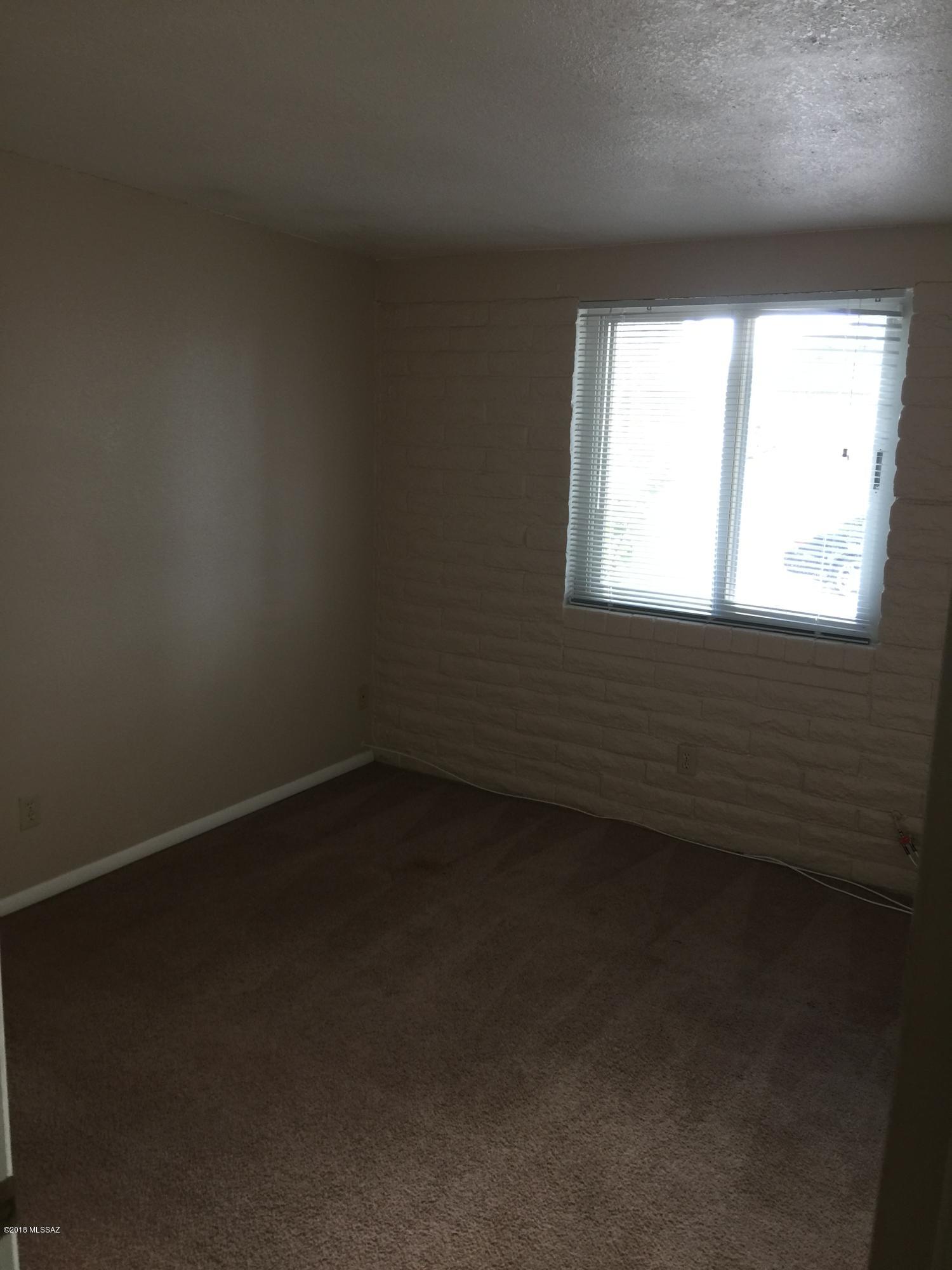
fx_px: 1063
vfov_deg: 61.7
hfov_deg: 48.2
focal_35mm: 29
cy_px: 635
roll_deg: -0.7
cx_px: 476
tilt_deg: -10.7
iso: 40
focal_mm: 4.15
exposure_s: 1/15
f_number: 2.2
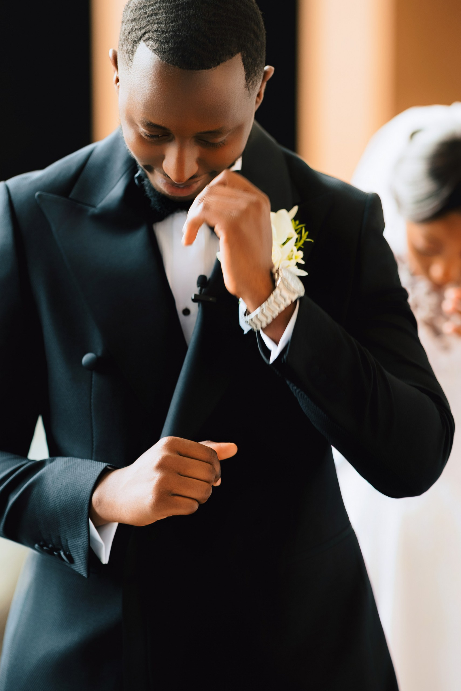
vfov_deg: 15.1
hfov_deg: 10.1
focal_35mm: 136
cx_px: 278
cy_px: 352
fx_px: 2612
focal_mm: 85
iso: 125
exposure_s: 1/100
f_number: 1.6
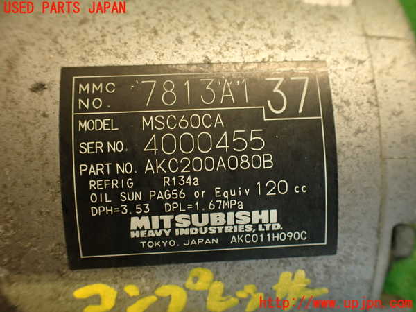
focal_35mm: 30
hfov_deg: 60.0
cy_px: 156
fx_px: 361
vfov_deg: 46.8
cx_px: 208
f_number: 2.3
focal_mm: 5.4
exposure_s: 1/30
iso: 320
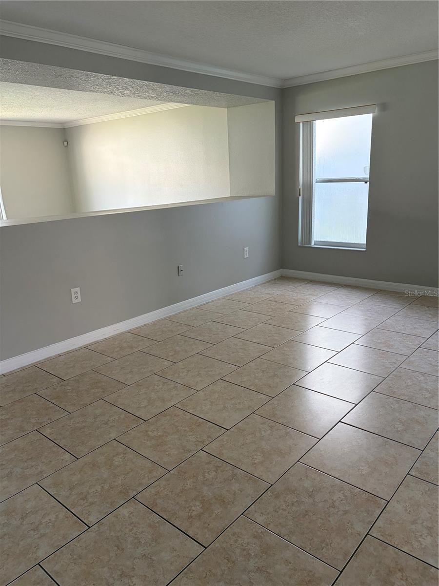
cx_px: 220
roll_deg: +2.5
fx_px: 440
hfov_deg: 53.1
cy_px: 293
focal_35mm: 26
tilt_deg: -14.7
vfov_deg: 67.3
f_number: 1.6
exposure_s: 1/122
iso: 125
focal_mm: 5.96
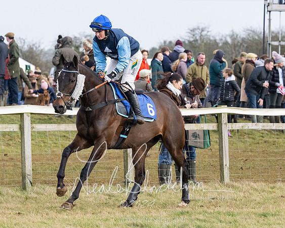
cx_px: 136
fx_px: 3033
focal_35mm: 360
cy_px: 132
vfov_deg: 4.3
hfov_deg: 5.4
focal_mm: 135
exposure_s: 1/1600
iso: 800
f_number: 5
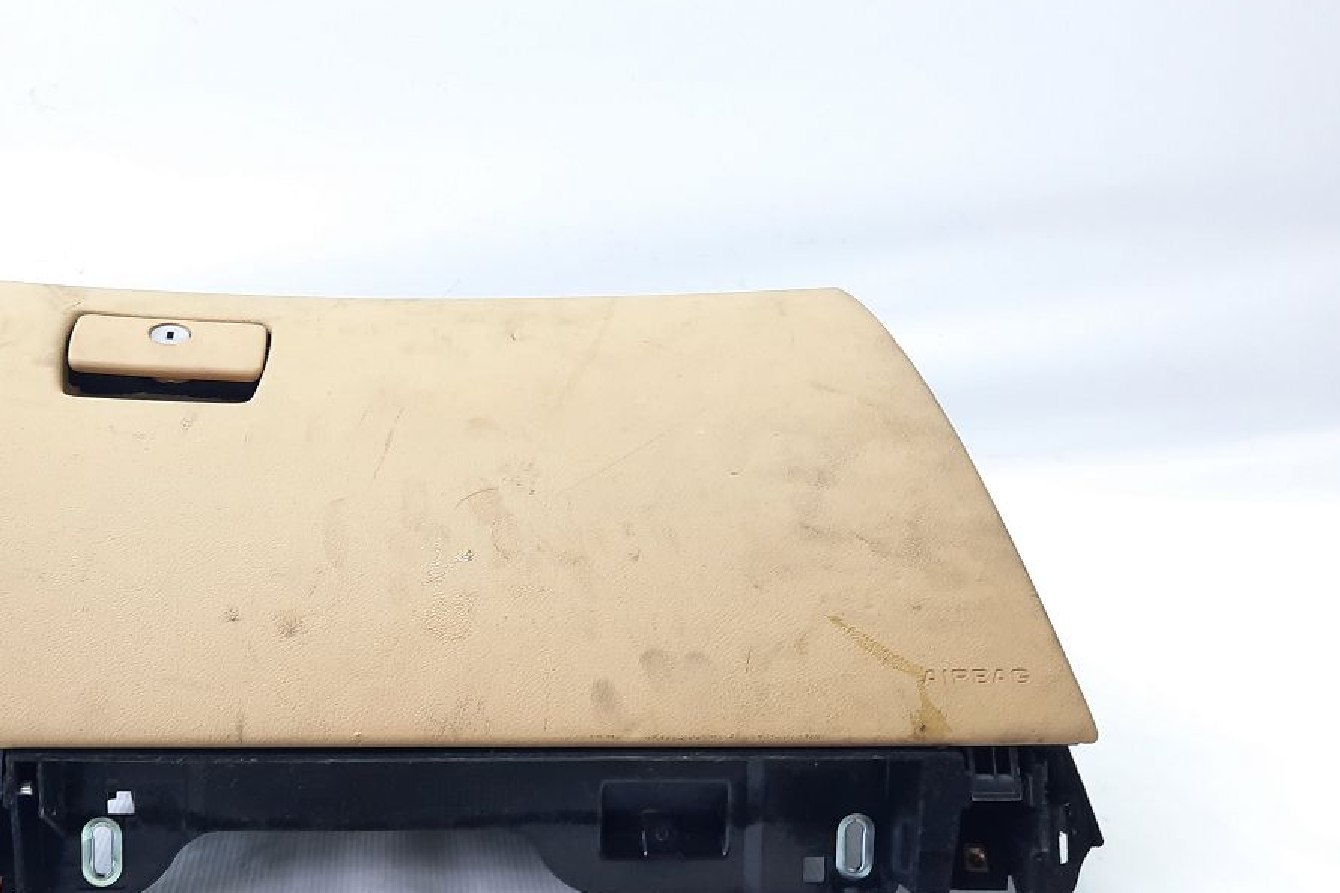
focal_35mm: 35
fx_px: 1303
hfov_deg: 53.5
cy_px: 589
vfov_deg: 37.5
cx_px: 457
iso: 125
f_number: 2
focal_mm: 4.6
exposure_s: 1/50
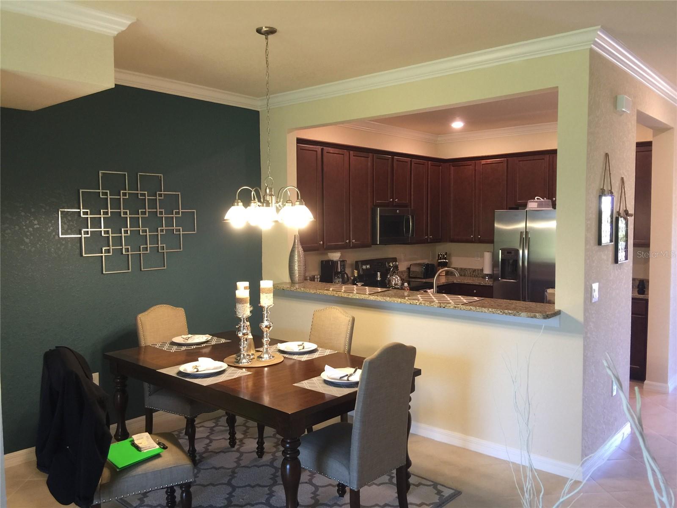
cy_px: 254
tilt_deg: -4.4
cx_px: 338
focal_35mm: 29
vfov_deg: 48.2
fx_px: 567
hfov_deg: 61.7
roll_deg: -0.1
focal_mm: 4.15
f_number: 2.2
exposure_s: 1/15
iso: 64
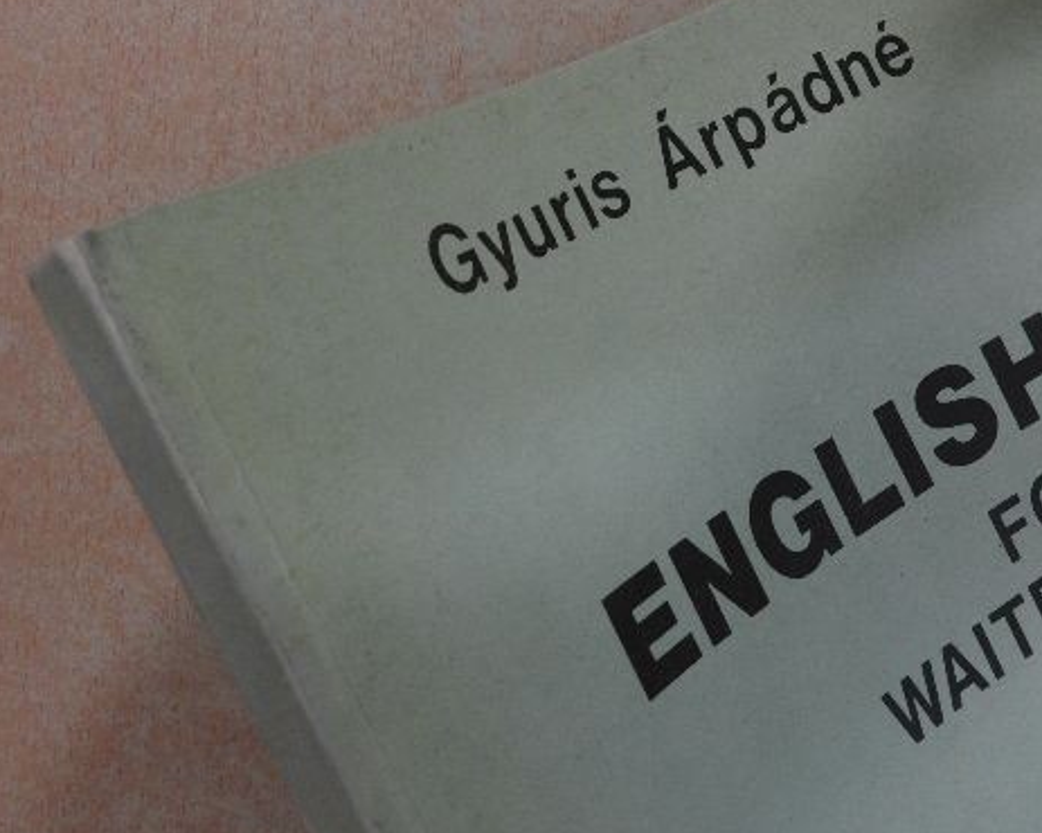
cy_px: 385
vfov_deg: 28.1
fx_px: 1665
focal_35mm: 54
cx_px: 522
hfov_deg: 34.8
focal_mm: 7.2
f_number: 3.8
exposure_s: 1/15
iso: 400
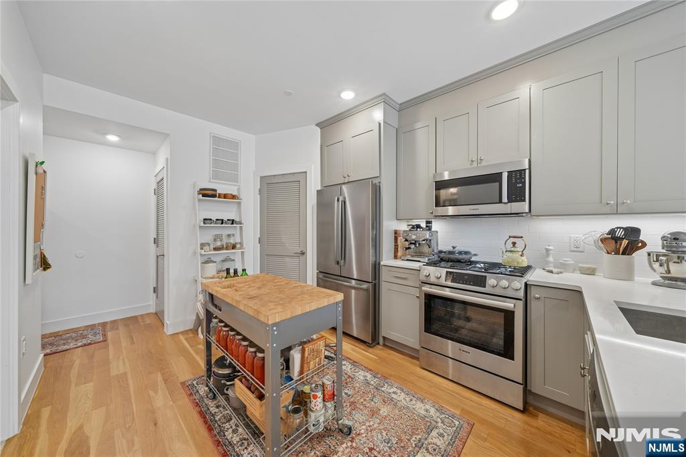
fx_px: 229
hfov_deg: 112.6
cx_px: 343
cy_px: 228
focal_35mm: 12
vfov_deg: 90.0
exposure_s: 1/1.67
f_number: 11
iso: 100
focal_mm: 12
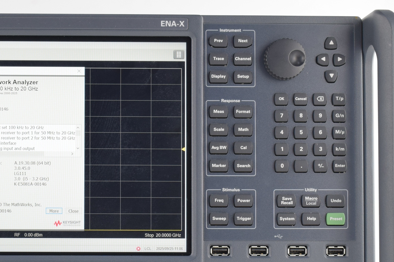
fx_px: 1027
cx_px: 90
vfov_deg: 14.5
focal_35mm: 94
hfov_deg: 21.5
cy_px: 187
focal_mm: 35
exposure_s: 1/30
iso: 500
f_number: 10
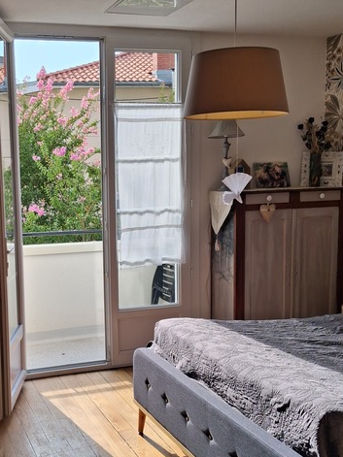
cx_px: 72
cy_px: 240
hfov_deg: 32.0
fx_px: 582
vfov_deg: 42.9
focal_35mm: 44
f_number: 1.8
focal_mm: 4
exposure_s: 1/200
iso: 20
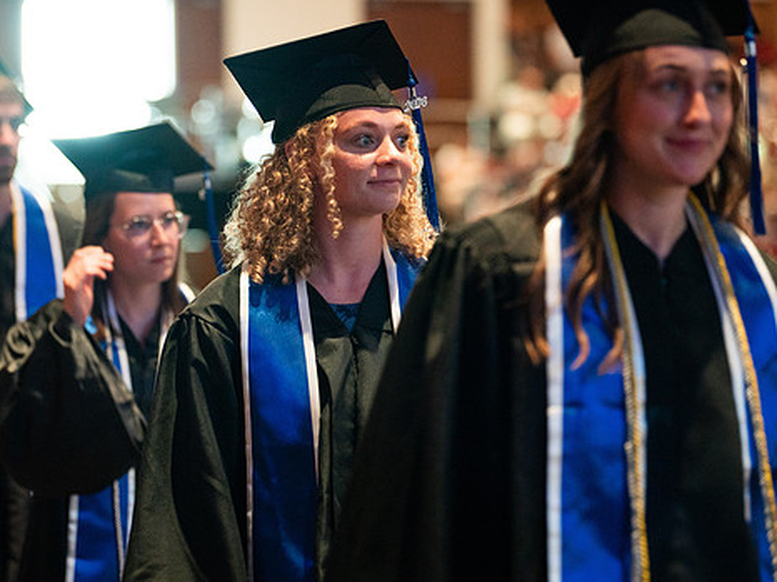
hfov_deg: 13.5
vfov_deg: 10.2
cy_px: 275
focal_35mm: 146
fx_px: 3275
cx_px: 370
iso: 2500
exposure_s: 1/125
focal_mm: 122
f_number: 2.8
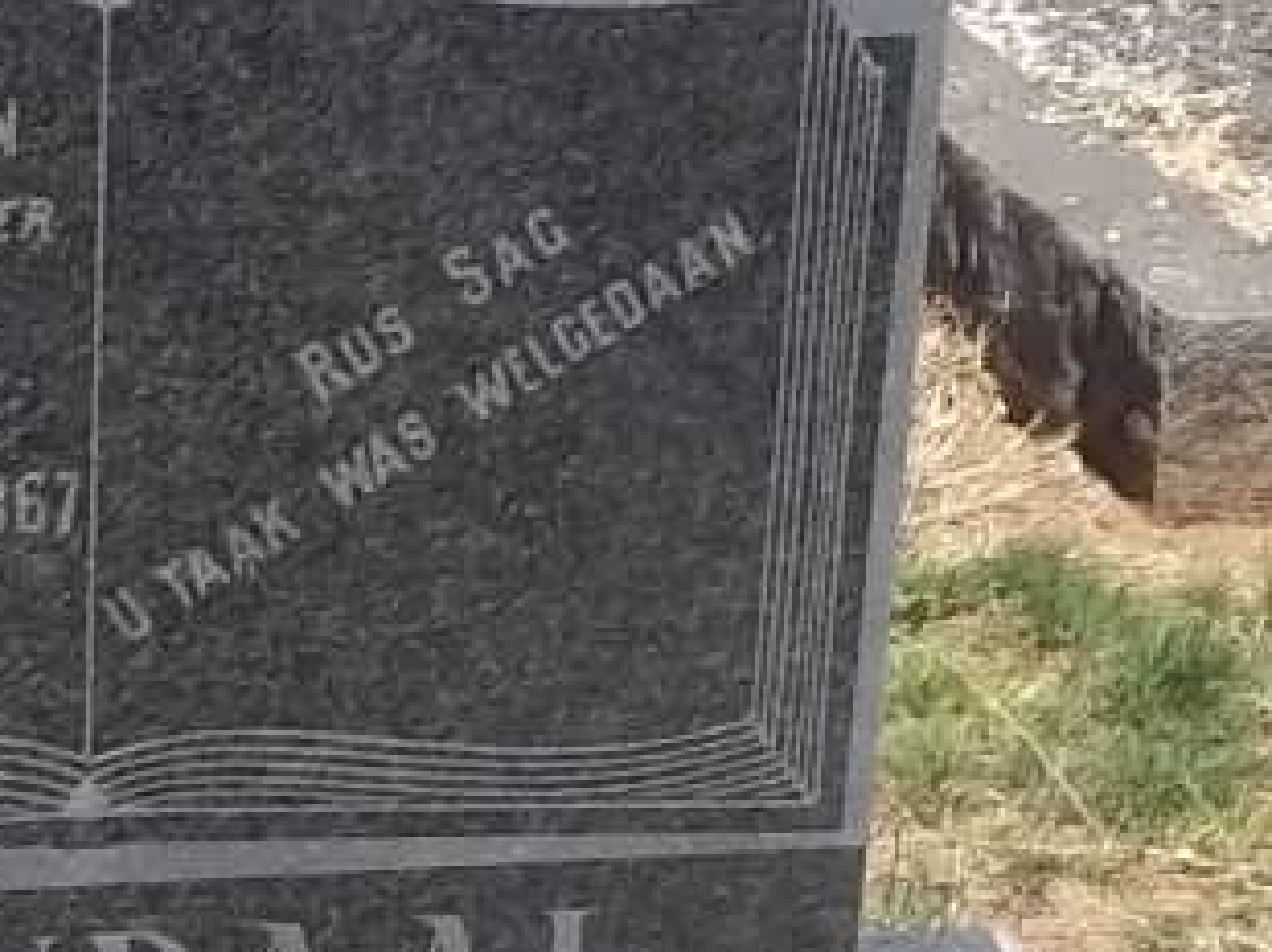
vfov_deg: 11.9
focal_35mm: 124
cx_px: 70
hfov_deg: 15.7
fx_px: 4553
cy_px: 628
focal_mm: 5.7
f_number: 5.5
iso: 80
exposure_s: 1/500
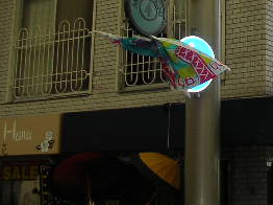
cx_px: 292
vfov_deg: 15.4
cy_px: -24
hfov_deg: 20.2
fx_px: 733
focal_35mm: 93
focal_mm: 5.8
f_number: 4.1
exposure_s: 1/208
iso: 71
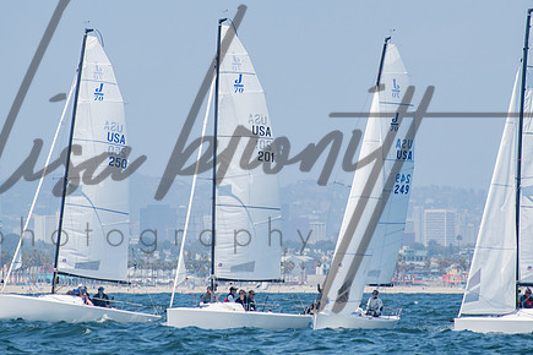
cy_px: 144
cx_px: 269
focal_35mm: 348
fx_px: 5152
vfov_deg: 4.0
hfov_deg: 5.9
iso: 400
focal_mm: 165
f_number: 8
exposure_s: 1/1250
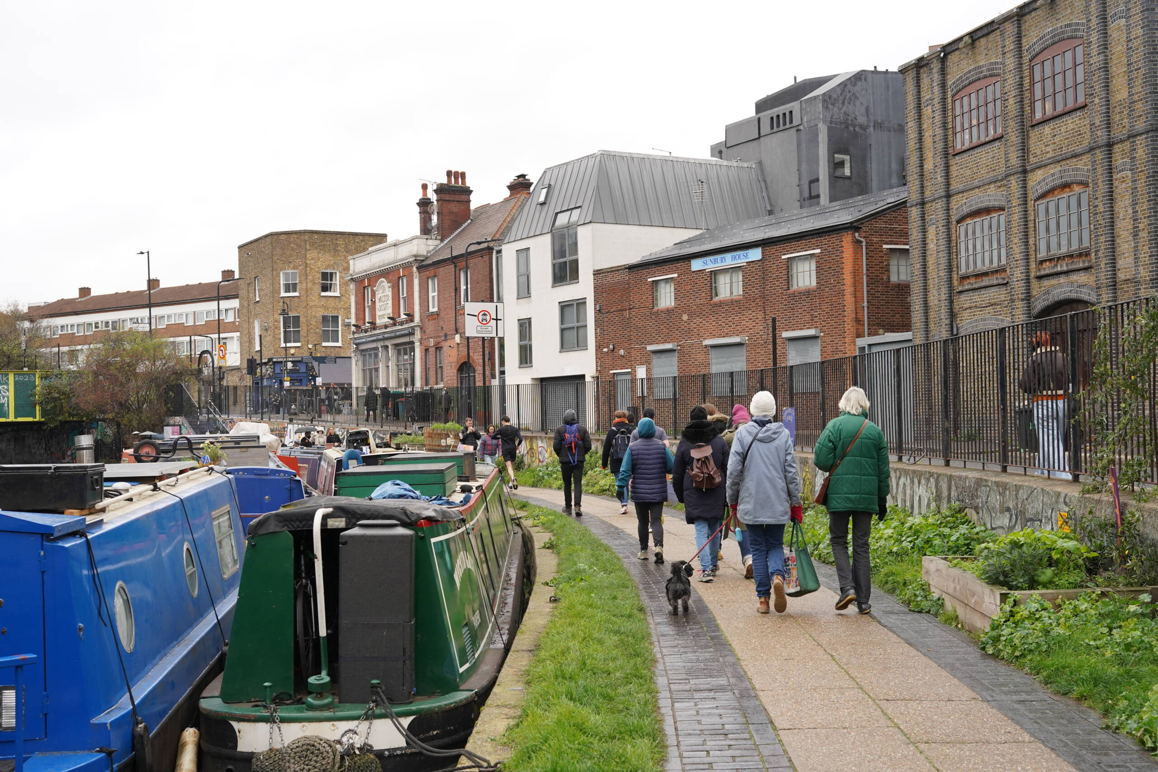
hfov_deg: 44.7
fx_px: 1409
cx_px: 579
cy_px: 386
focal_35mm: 44
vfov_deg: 30.6
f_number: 5.6
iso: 400
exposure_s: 1/160
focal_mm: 43.8
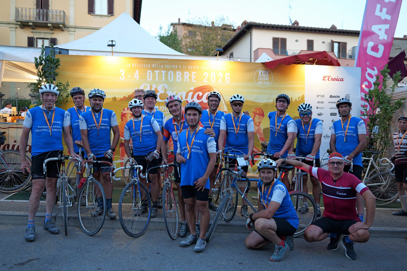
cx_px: 204
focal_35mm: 28
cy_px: 136
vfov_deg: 46.4
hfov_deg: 65.5
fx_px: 317
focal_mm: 28
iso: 1600
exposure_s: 1/320
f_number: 2.8
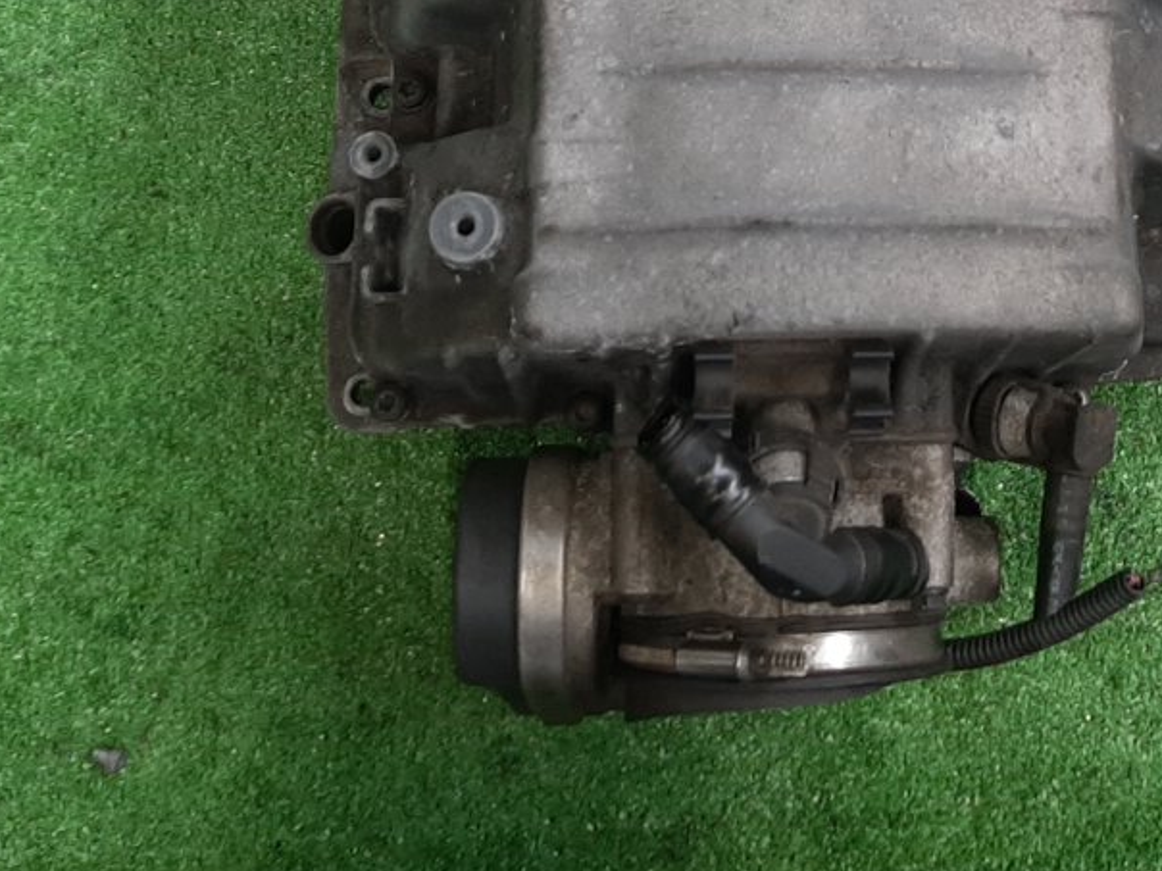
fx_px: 2081
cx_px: 868
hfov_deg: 30.7
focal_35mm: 62
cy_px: -133
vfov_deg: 22.1
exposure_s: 1/50
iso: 76
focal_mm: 3.93
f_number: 1.7
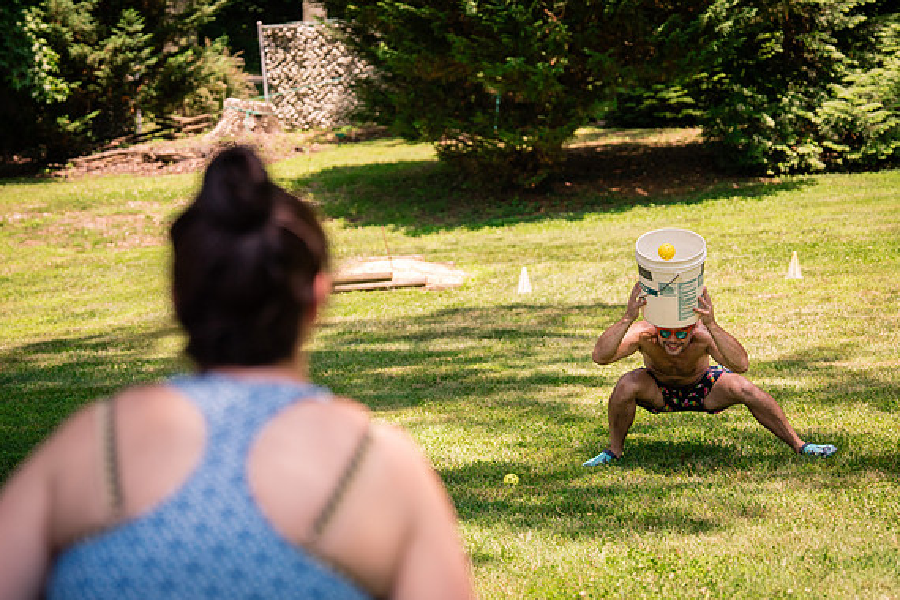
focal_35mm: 94
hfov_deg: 21.7
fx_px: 2350
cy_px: 205
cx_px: 505
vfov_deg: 14.5
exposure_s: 1/3200
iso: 400
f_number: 2.8
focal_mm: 70
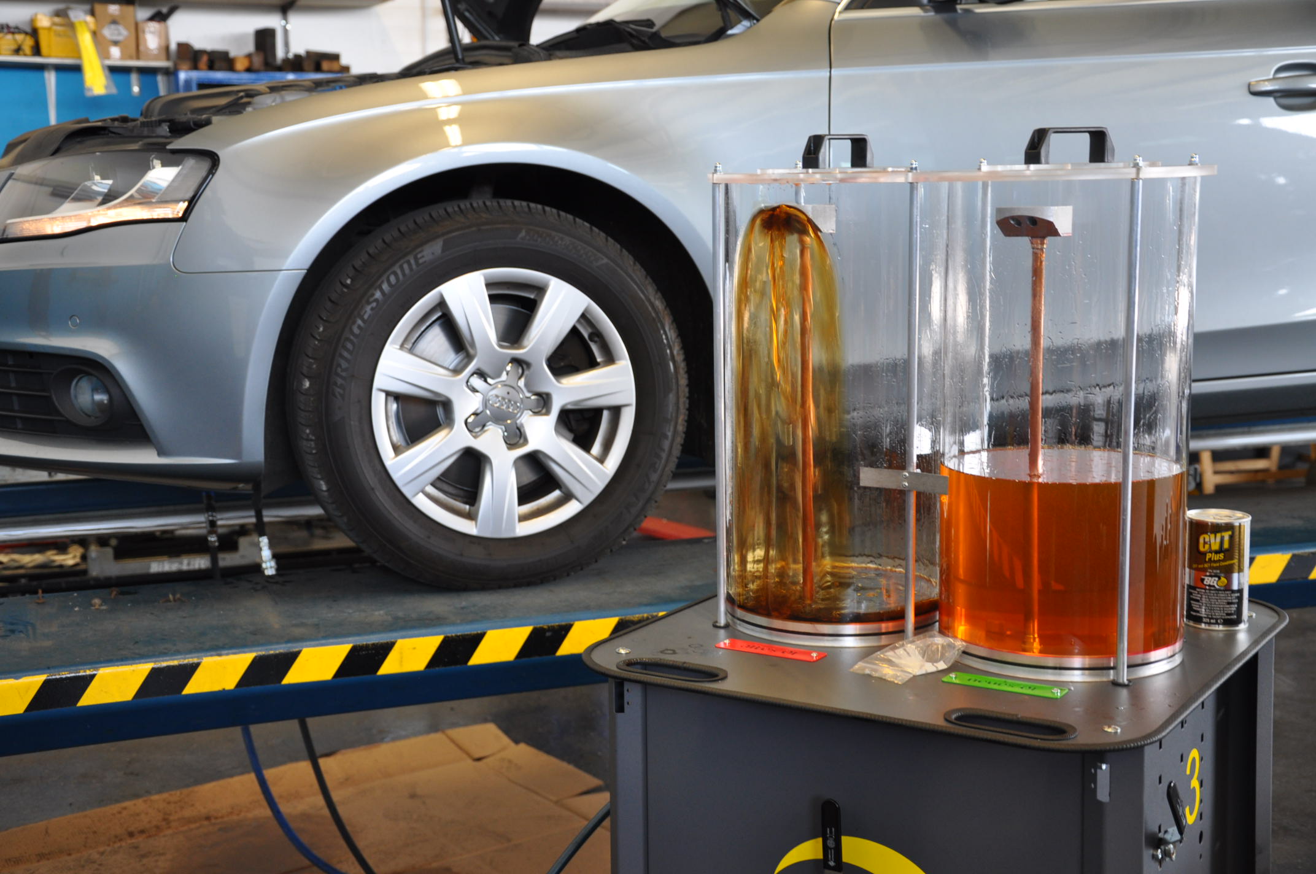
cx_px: 658
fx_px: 1862
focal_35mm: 51
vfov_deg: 26.4
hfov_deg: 38.9
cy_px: 437
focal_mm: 34
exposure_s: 1/20
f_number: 4.5
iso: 400
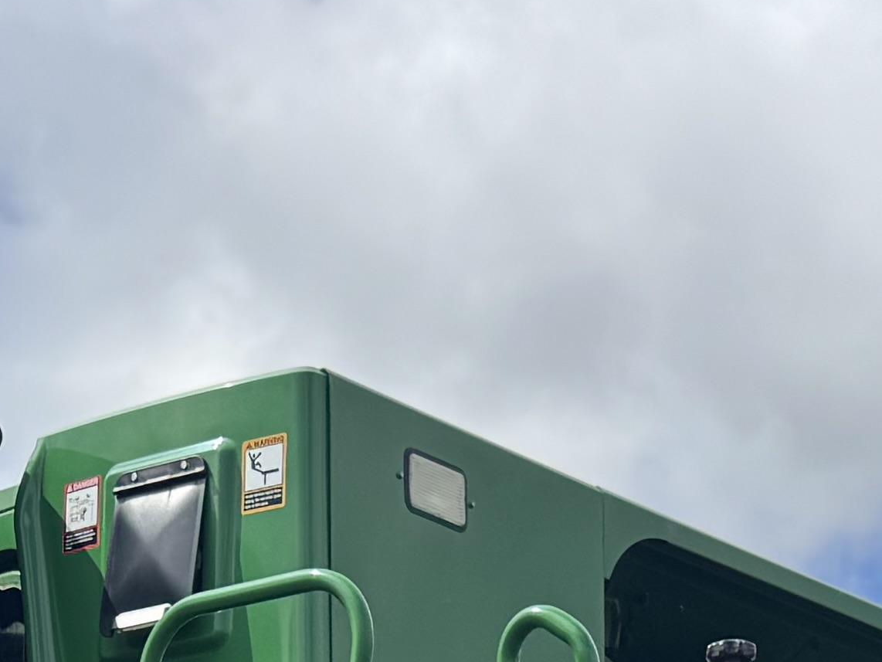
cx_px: 241
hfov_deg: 16.3
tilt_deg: +1.9
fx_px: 3058
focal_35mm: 120
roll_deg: -0.1
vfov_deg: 10.7
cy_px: 1557
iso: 80
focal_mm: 6.76
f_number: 1.78
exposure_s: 1/3802
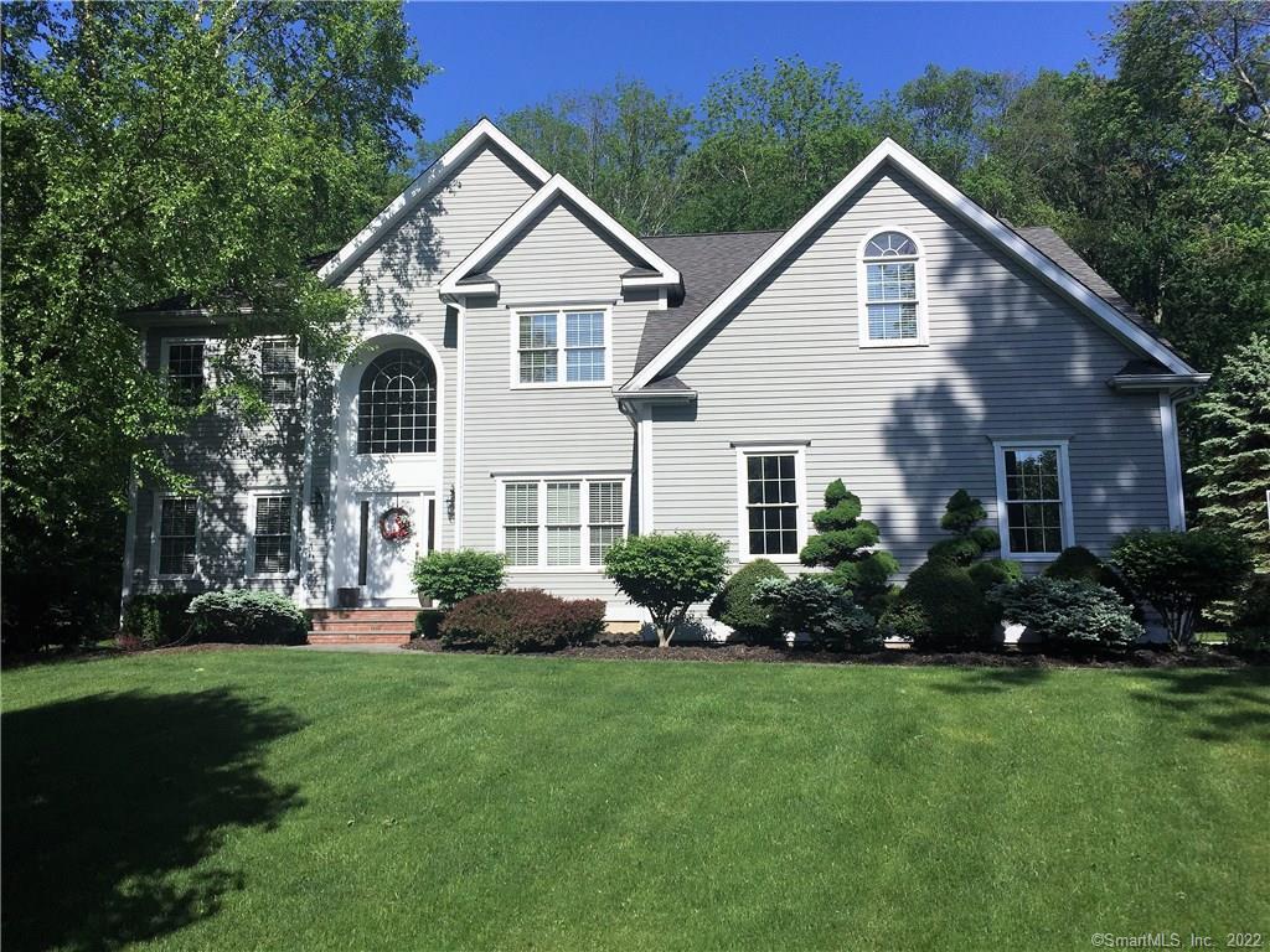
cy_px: 476
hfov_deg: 61.7
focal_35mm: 29
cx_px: 635
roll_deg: +0.2
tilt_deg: +7.7
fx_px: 1064
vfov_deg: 48.2
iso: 32
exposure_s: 1/3049
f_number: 2.2
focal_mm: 4.15
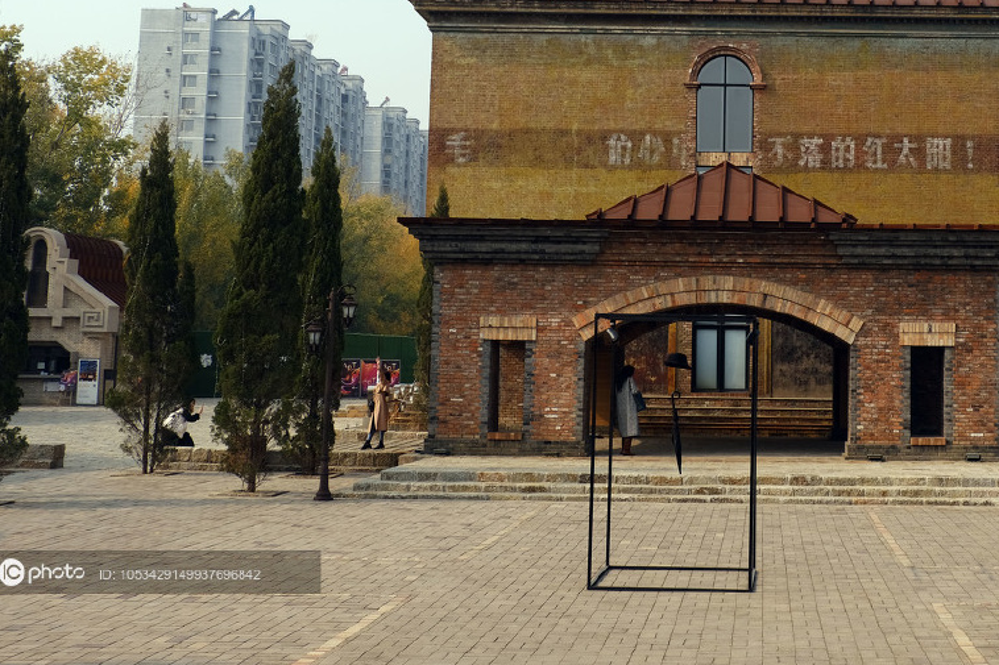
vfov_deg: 23.5
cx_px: 766
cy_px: 154
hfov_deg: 34.2
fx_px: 1581
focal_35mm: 57
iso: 200
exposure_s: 1/680
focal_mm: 24.3
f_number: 5.6
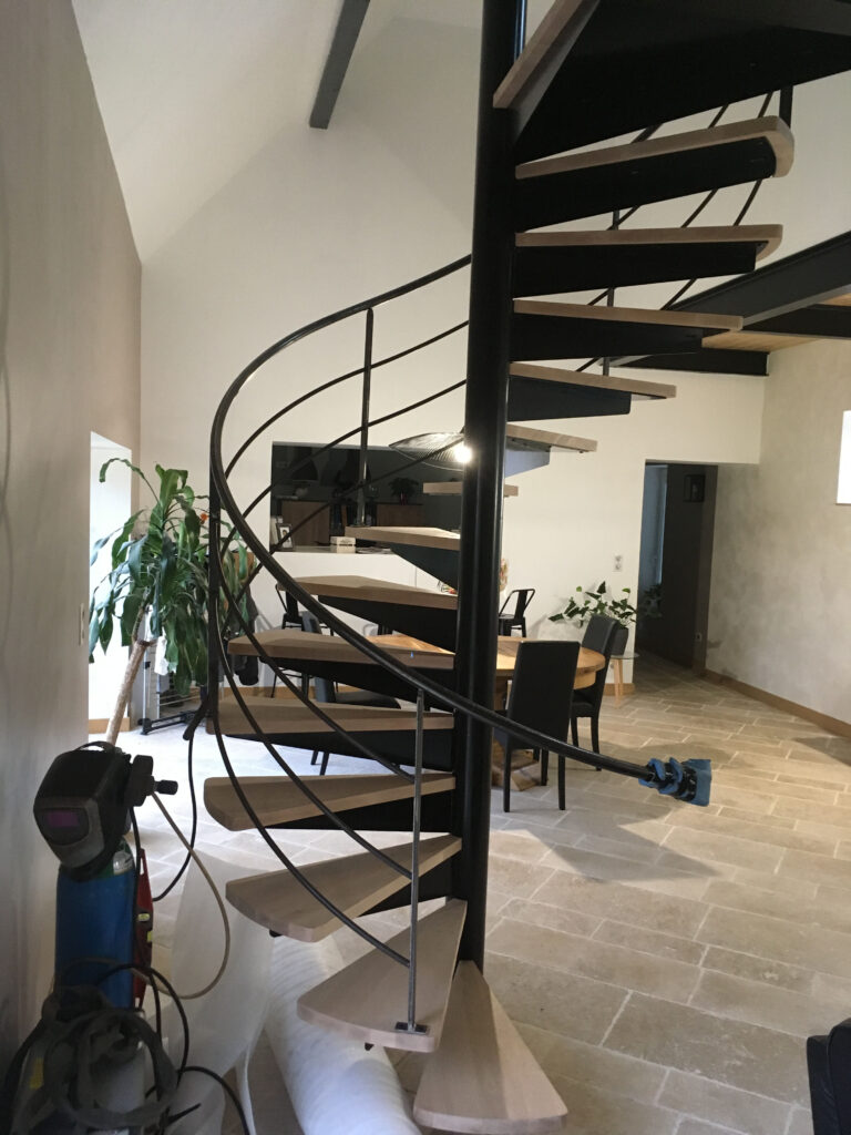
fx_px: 951
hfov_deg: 48.2
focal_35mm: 29
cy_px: 568
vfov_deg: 61.7
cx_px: 426
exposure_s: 1/20
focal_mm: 4.15
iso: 200
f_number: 2.2
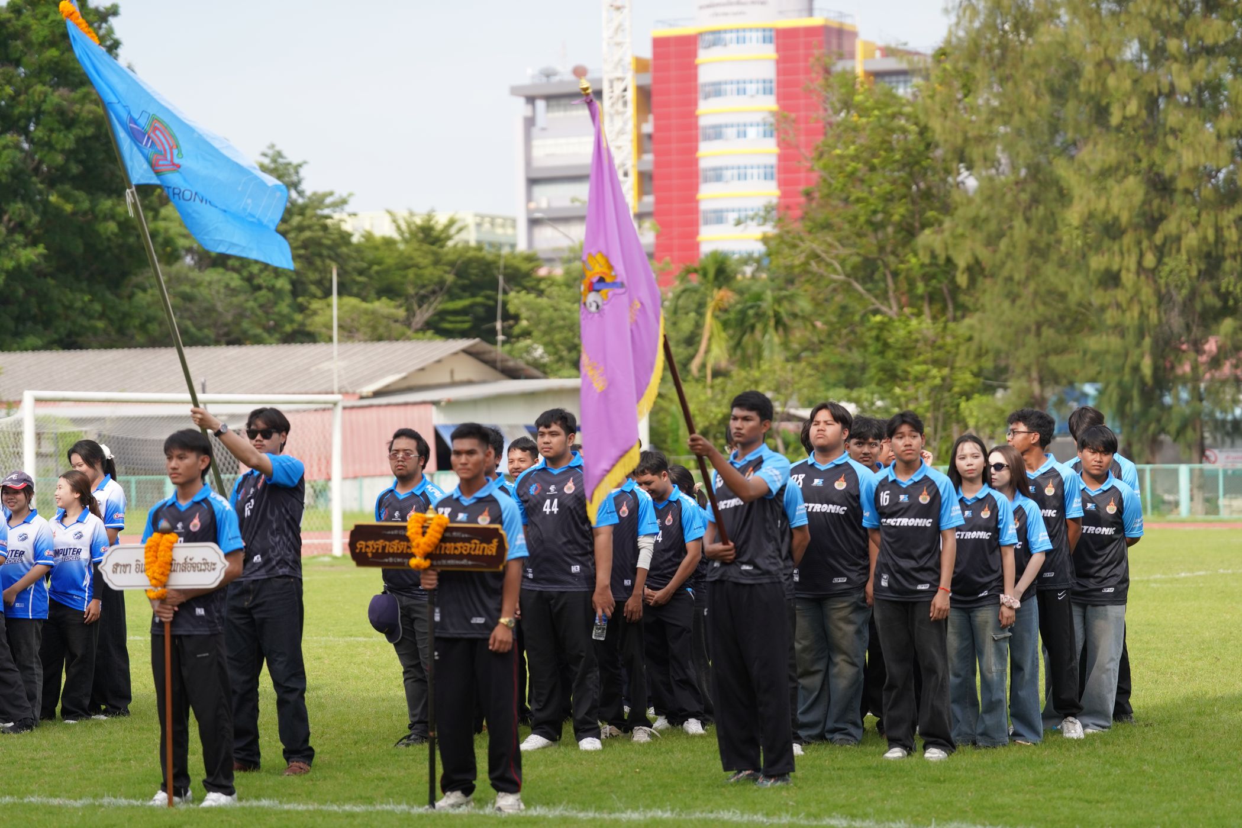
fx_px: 3967
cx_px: 621
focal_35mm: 115
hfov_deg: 17.8
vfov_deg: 11.9
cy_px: 414
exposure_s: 1/4000
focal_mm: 115
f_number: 2.8
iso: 500
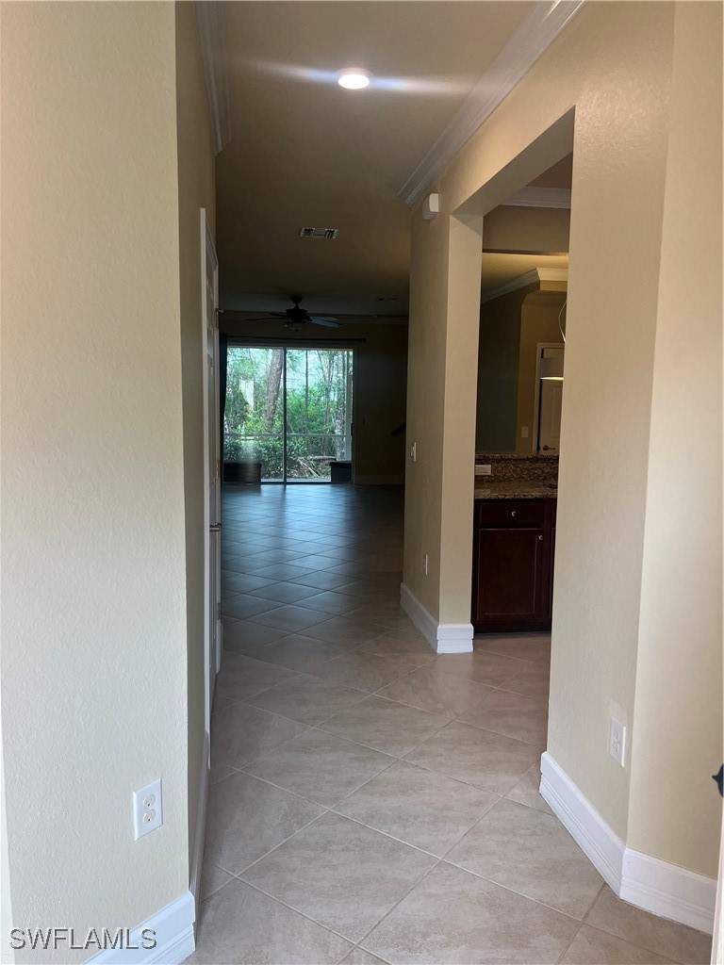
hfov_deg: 53.1
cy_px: 482
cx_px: 362
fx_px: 725
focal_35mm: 26
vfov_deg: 67.3
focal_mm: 5.7
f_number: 1.5
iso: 50
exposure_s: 1/120
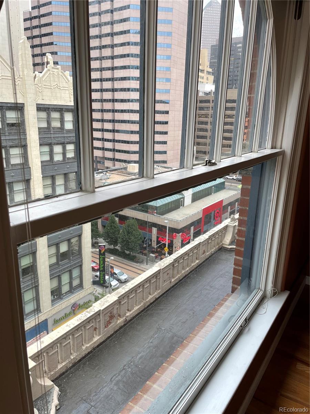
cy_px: 207
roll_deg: -0.8
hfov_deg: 53.1
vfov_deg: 67.3
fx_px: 310
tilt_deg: -18.1
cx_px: 155
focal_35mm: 26
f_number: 1.6
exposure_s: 1/167
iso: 32
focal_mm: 4.2
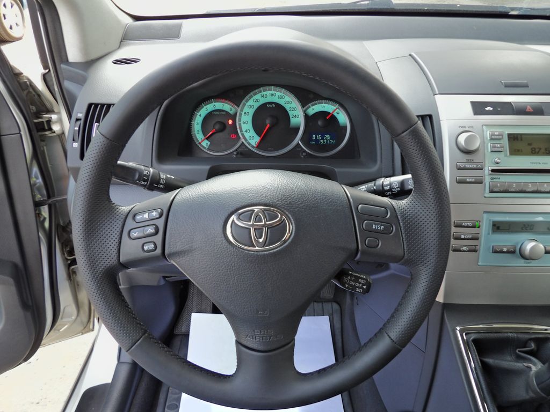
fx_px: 381
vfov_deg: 56.8
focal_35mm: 24
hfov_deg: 71.6
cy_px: 206
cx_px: 275
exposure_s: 1/16
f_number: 3.2
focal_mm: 4.3
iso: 111
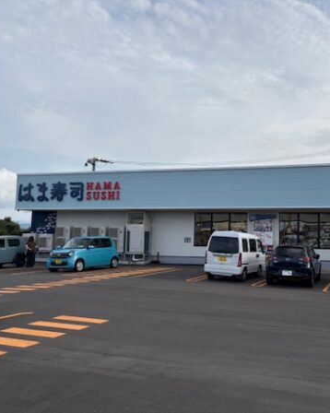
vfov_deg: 52.9
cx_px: 253
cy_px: 206
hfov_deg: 41.9
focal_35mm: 34
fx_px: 415
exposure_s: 1/4329
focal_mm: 5.96
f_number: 1.6
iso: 50
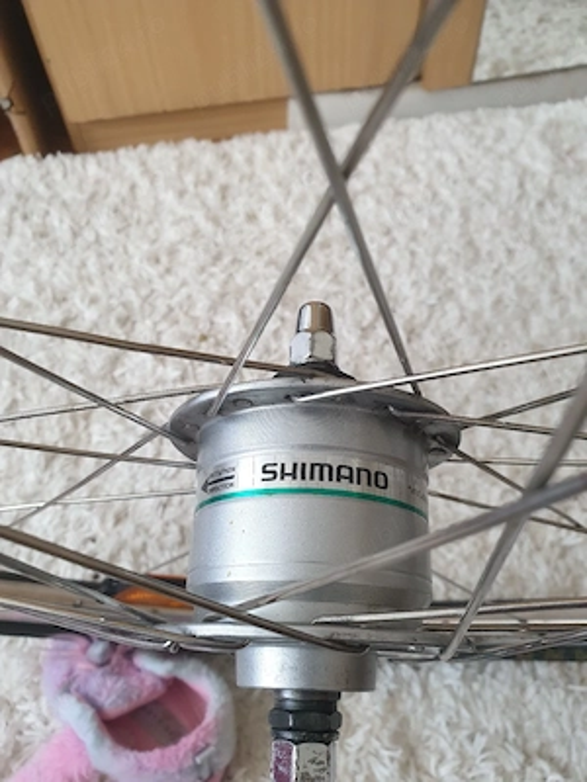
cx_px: 294
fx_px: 588
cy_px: 391
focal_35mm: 26
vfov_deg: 67.3
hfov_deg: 53.1
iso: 250
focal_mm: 4.3
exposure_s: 1/50
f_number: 2.4
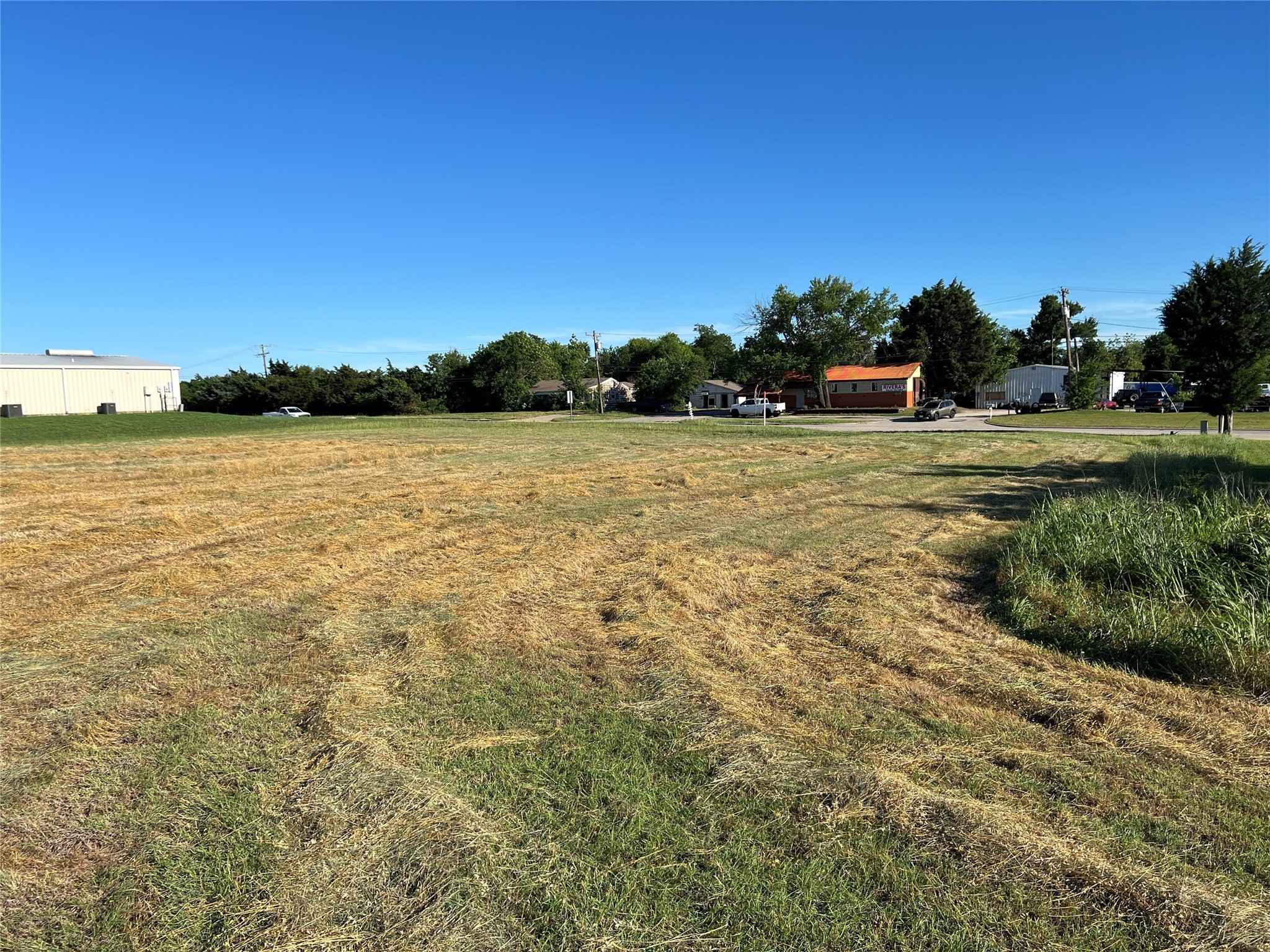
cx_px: 635
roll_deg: +1.3
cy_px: 476
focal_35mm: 26
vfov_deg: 53.1
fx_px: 954
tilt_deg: -5.9
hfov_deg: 67.3
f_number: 1.5
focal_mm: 5.7
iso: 50
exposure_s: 1/4115
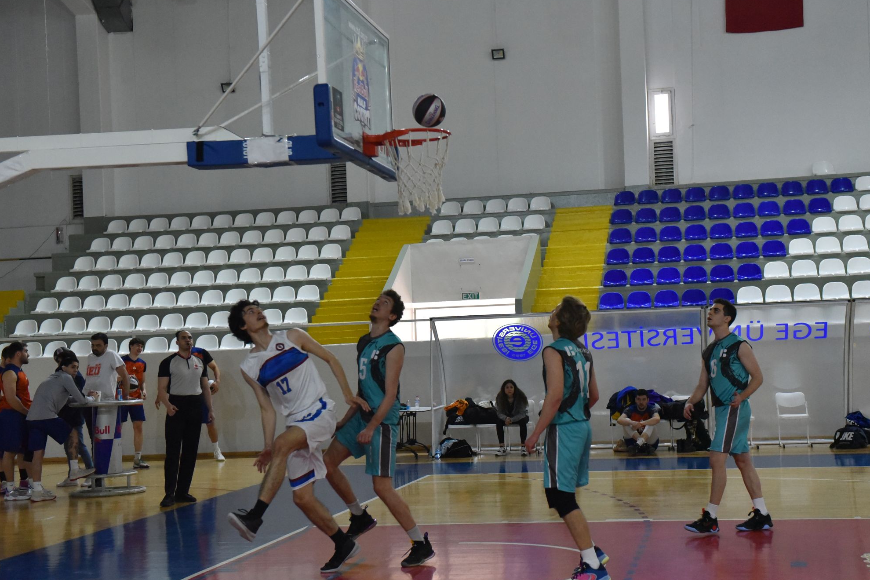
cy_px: 311
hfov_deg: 35.0
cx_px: 477
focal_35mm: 57
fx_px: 1377
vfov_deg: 23.8
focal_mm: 50
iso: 8000
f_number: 3.5
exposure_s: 1/1000
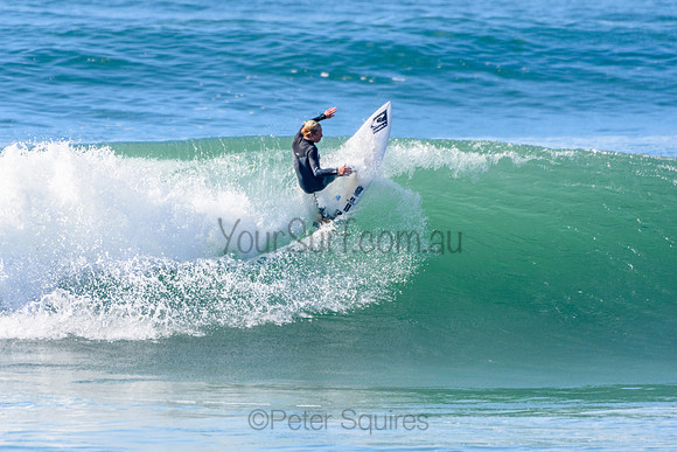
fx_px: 14107
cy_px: 226
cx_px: 338
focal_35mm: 750
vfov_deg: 1.8
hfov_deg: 2.7
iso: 450
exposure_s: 1/2000
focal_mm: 500
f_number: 5.6
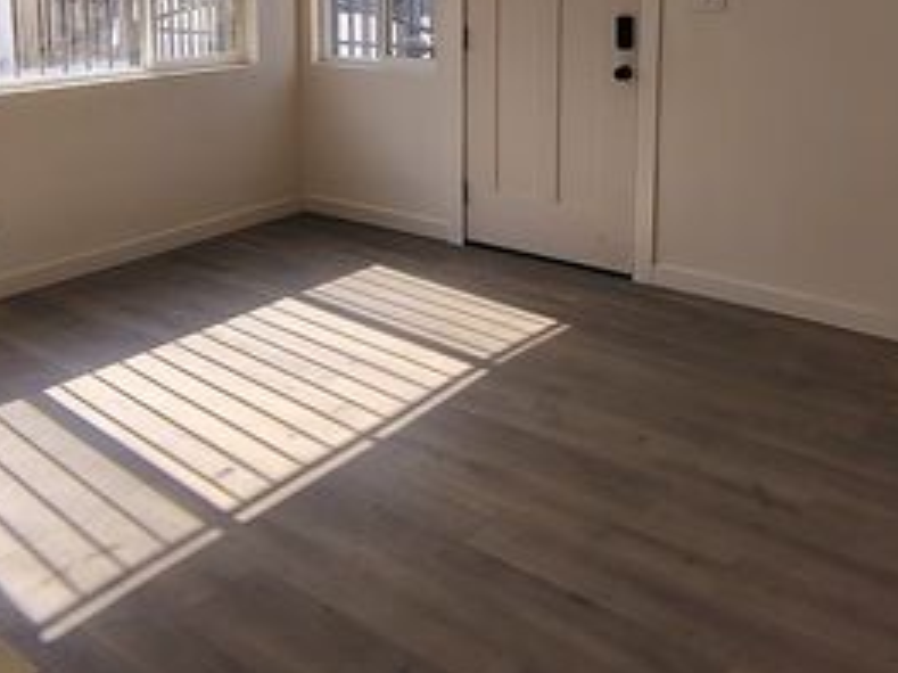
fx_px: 1011
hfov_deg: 47.9
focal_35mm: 39
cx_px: 447
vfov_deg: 35.0
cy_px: 89
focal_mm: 2.13
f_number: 2.2
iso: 100
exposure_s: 1/255
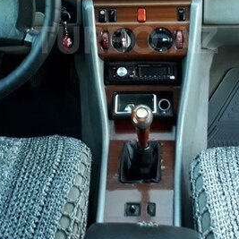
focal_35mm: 59
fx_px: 461
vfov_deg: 28.3
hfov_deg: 29.1
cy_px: 40
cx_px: 126
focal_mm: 3.6
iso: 160
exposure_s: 1/20
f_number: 1.9
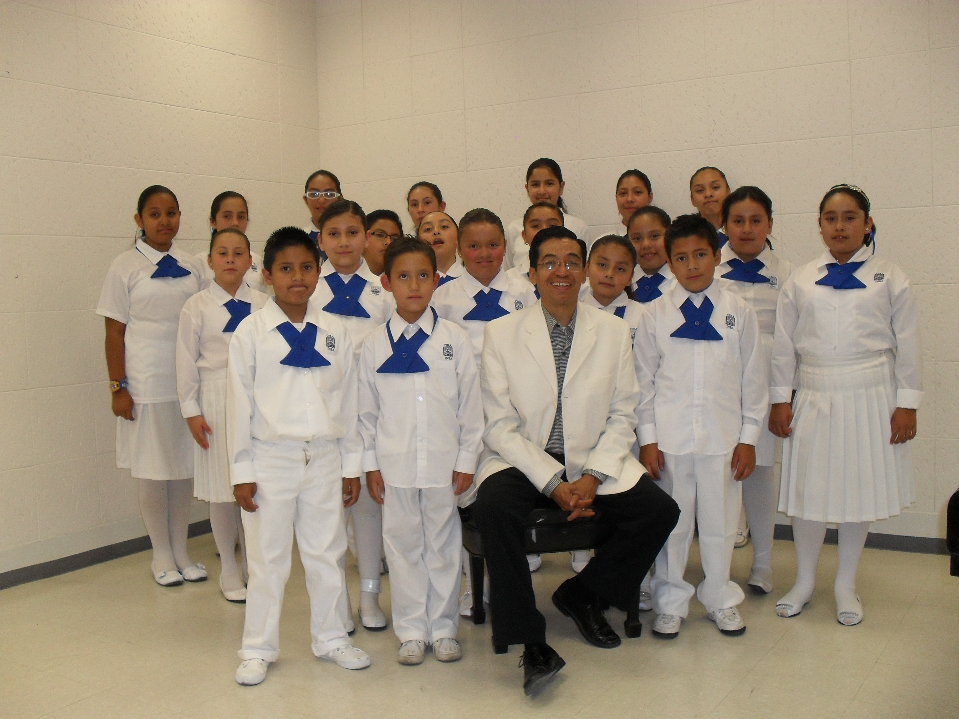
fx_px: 970
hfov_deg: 52.6
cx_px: 480
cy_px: 360
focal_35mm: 35
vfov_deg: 40.7
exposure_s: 1/45
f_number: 3.2
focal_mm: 6.3
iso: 160
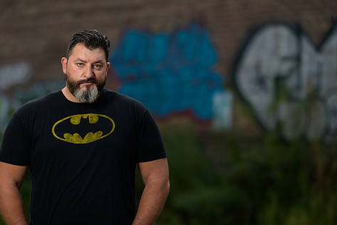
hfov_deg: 12.5
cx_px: 150
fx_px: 1537
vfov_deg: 8.4
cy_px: 127
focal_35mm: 164
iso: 200
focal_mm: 135
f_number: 2
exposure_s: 1/250
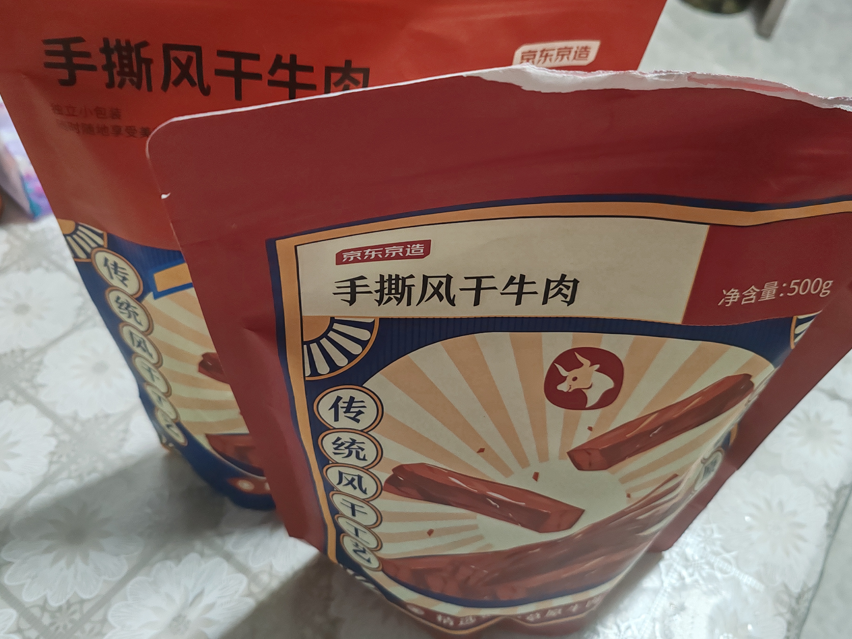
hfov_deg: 60.0
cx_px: 437
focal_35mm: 30
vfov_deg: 46.8
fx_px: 738
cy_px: 314
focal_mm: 6.12
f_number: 1.9
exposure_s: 1/100
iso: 1000
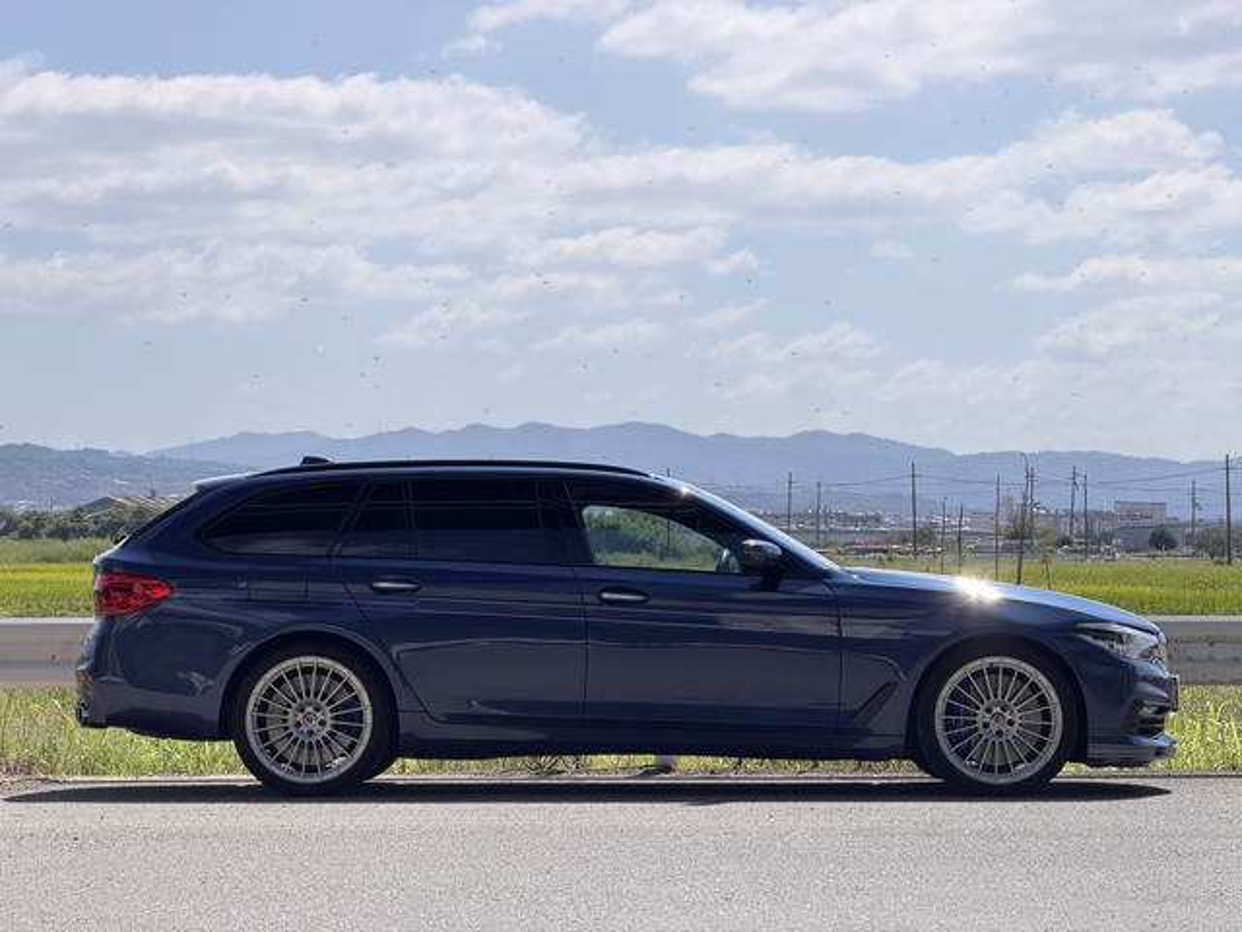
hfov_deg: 19.6
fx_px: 3588
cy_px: 466
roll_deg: -0.1
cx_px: 621
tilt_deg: +1.0
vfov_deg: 14.8
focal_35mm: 100
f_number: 2.8
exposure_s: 1/638
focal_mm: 16.89
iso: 25
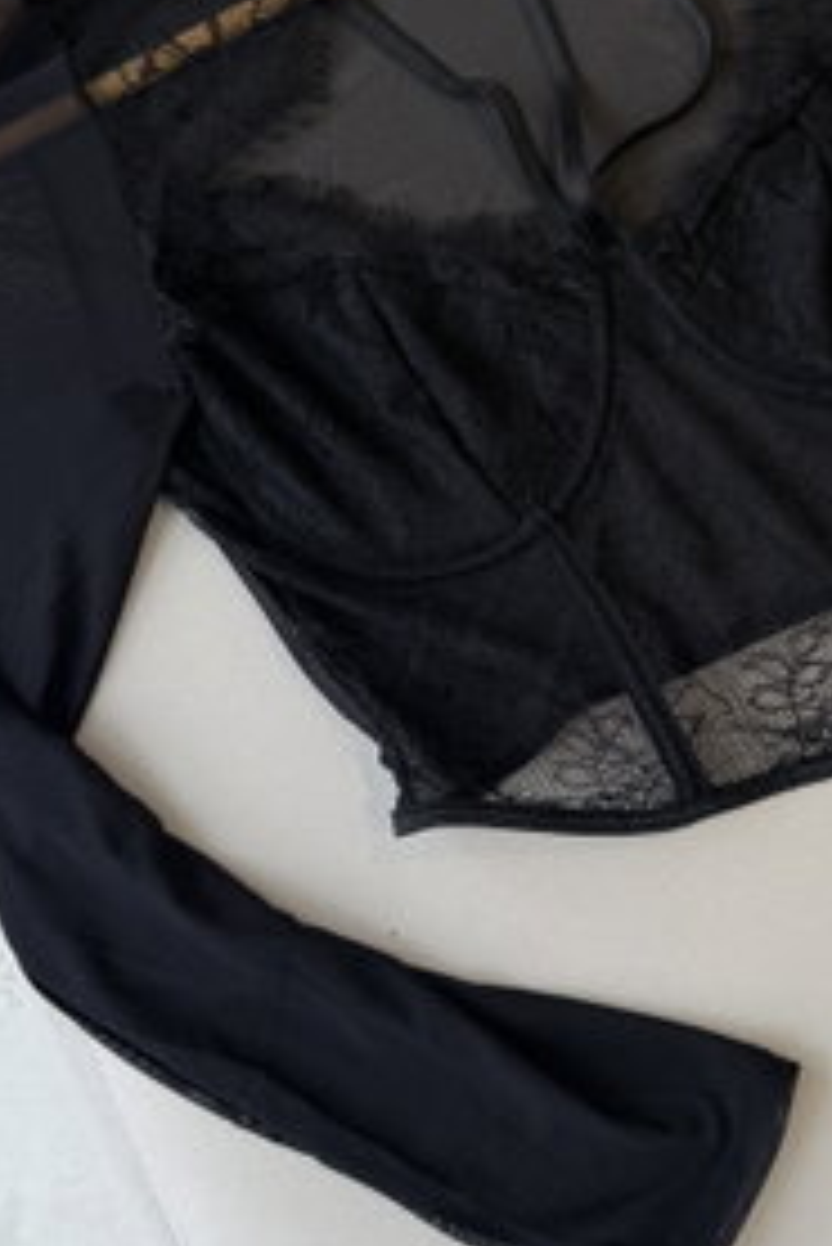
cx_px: 661
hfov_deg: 27.6
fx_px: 1662
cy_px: 335
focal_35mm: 48
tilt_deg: -80.3
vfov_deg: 40.1
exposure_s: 1/100
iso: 100
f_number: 1.78
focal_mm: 6.76
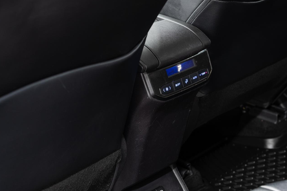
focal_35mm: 95
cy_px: 110
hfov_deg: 21.4
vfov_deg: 14.4
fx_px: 757
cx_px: 189
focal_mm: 70
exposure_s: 1.6
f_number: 5.6
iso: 100
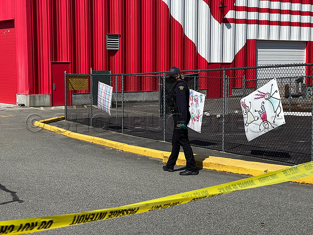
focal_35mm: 64
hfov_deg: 30.3
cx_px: 156
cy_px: 118
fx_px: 579
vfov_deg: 22.9
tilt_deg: -5.5
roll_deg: +0.3
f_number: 2.2
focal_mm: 7.5
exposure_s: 1/2874
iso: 20
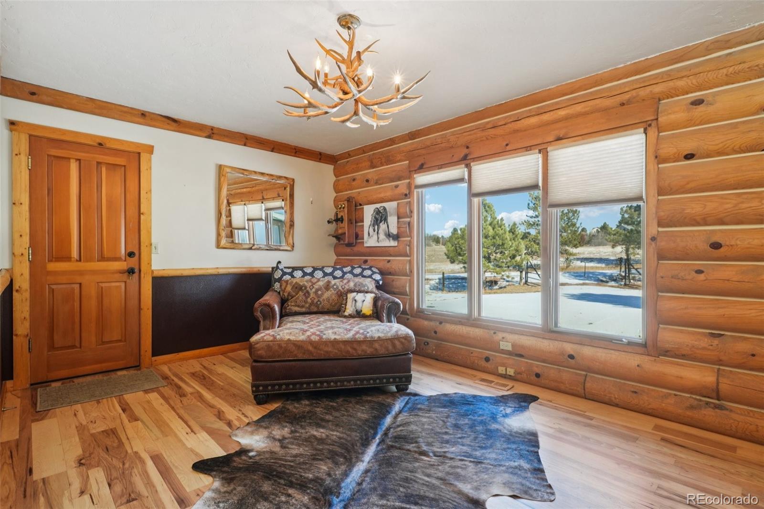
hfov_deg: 95.0
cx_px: 382
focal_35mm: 16
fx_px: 350
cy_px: 254
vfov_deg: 72.0
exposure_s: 1/30
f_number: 8
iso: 250
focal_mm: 11
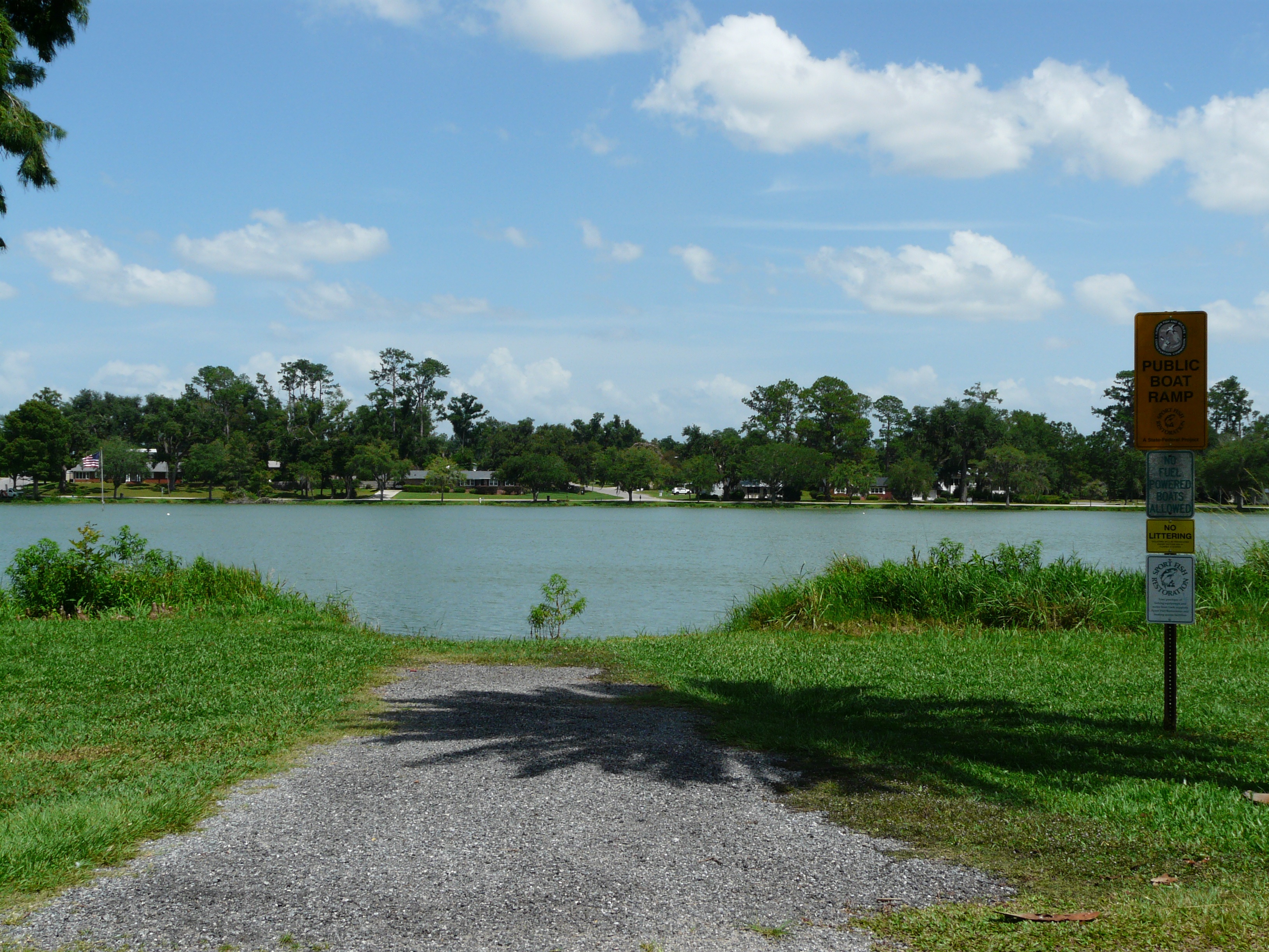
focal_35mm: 43
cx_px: 634
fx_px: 1576
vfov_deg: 33.6
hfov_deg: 43.9
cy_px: 476
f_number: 7.1
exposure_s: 1/500
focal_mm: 7
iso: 100
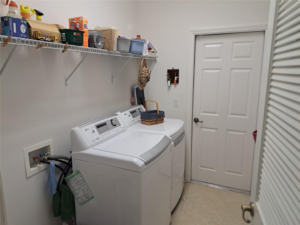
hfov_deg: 71.6
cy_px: 112
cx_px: 150
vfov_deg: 56.8
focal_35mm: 24
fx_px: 208
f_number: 1.8
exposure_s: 1/60
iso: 80
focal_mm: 5.23
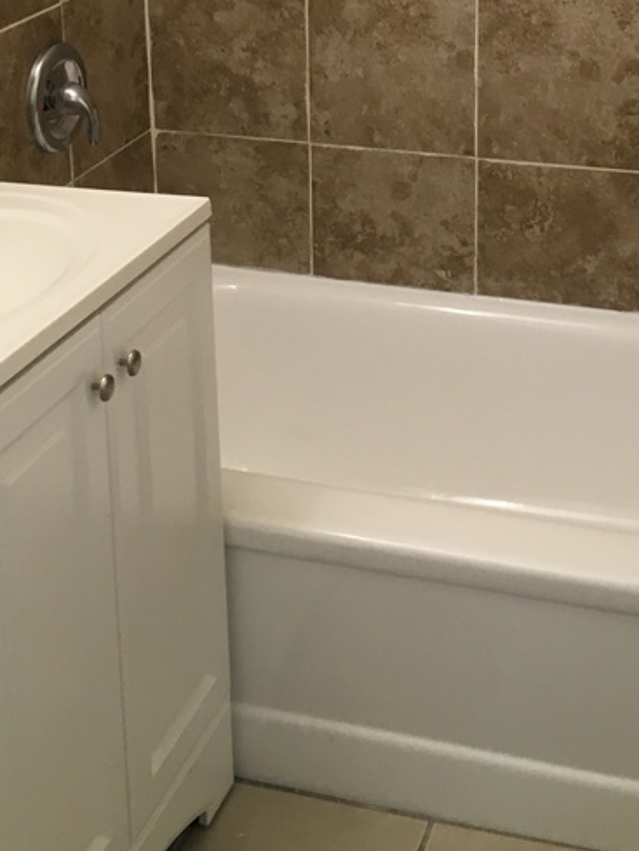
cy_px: 31
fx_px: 1575
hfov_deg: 22.9
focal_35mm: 64
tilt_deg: -14.5
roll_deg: +0.6
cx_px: 380
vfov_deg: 28.7
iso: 64
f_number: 2.2
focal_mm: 4.15
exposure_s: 1/30
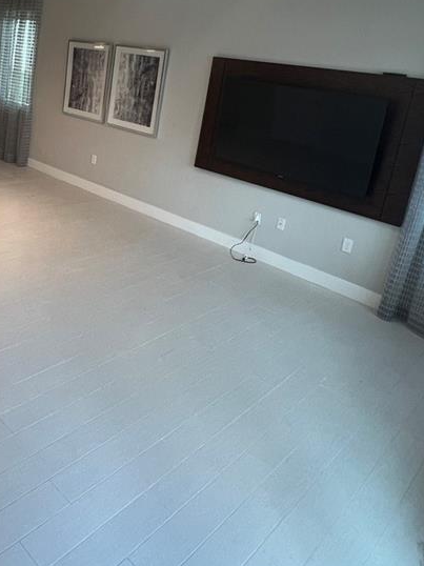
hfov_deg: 45.3
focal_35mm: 29
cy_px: 163
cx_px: 74
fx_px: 474
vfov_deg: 59.4
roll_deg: -6.1
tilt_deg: -13.0
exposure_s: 1/120
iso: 125
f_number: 1.8
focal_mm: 1.57
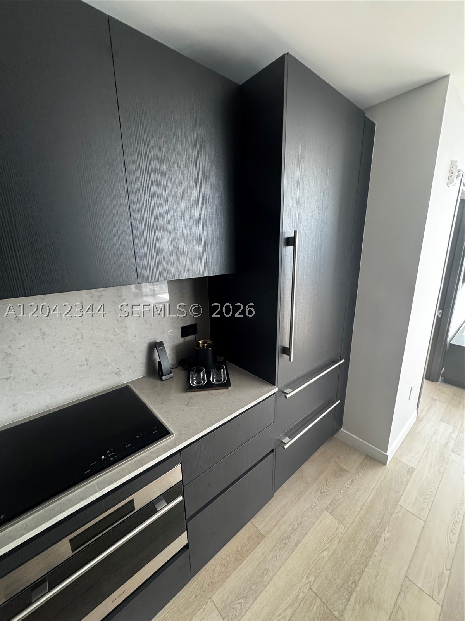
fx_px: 251
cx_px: 232
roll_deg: -0.9
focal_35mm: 14
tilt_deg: -16.2
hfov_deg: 85.7
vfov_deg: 102.1
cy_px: 310
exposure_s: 1/89
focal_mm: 2.22
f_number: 2.2
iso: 320
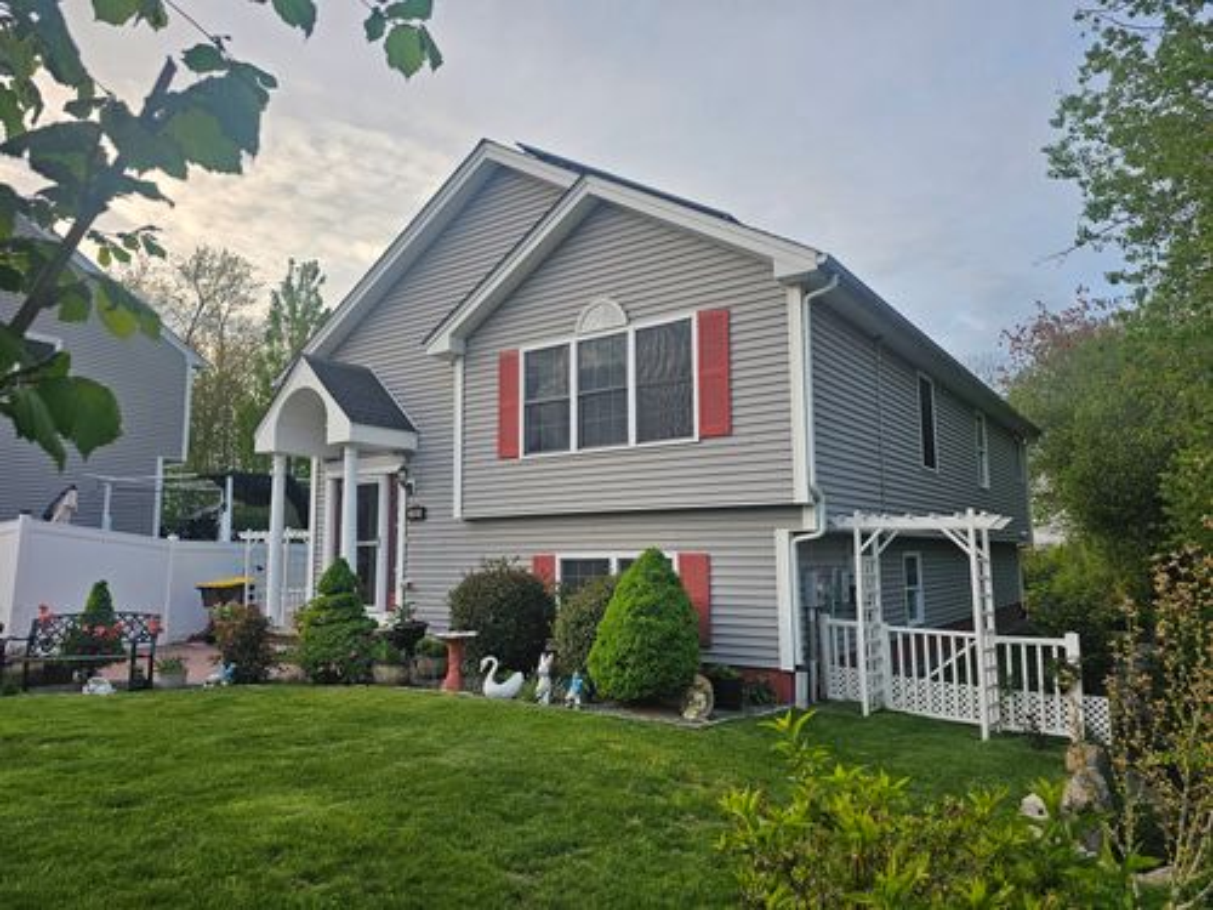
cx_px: 606
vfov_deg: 58.9
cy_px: 455
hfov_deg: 73.9
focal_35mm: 23
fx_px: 806
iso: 25
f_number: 1.7
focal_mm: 6.3
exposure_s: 1/207
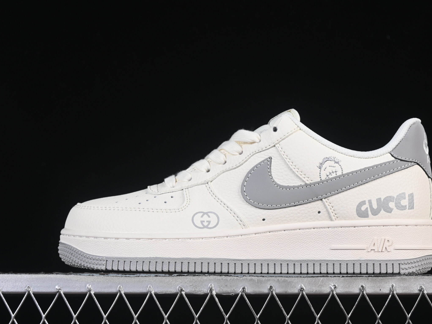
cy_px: 163
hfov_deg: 21.8
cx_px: 250
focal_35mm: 90
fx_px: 1123
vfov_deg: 16.4
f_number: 8
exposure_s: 1/80
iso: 160
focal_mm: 50
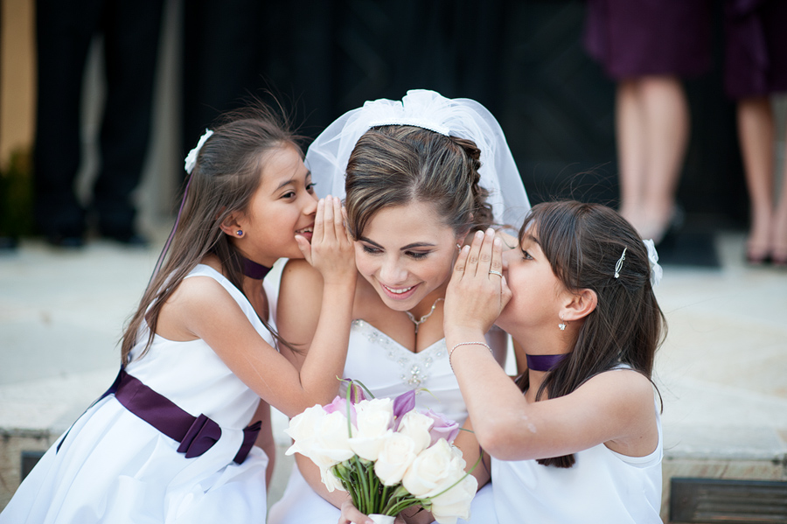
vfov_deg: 16.1
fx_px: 1857
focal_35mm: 85
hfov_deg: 23.9
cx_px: 394
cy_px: 262
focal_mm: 85
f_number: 1.4
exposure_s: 1/320
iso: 400
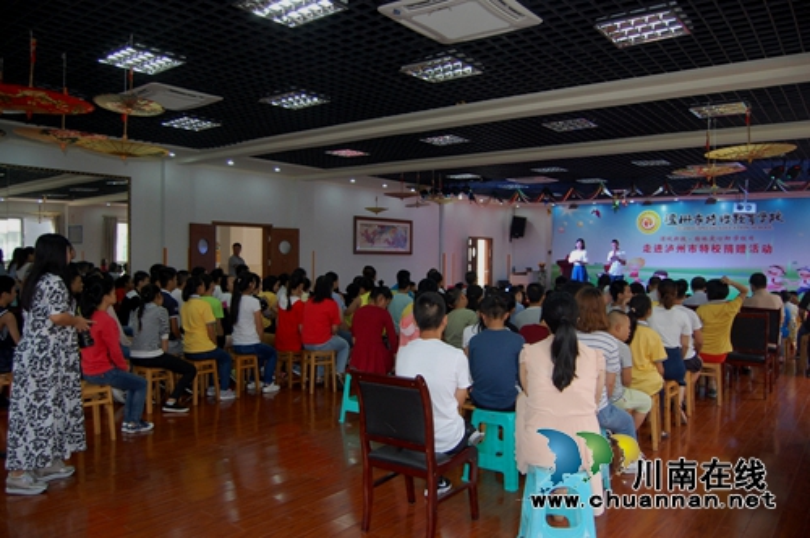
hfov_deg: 67.4
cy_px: 269
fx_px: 607
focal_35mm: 27
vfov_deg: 47.8
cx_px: 405
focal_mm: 18
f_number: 3.5
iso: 400
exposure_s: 1/60
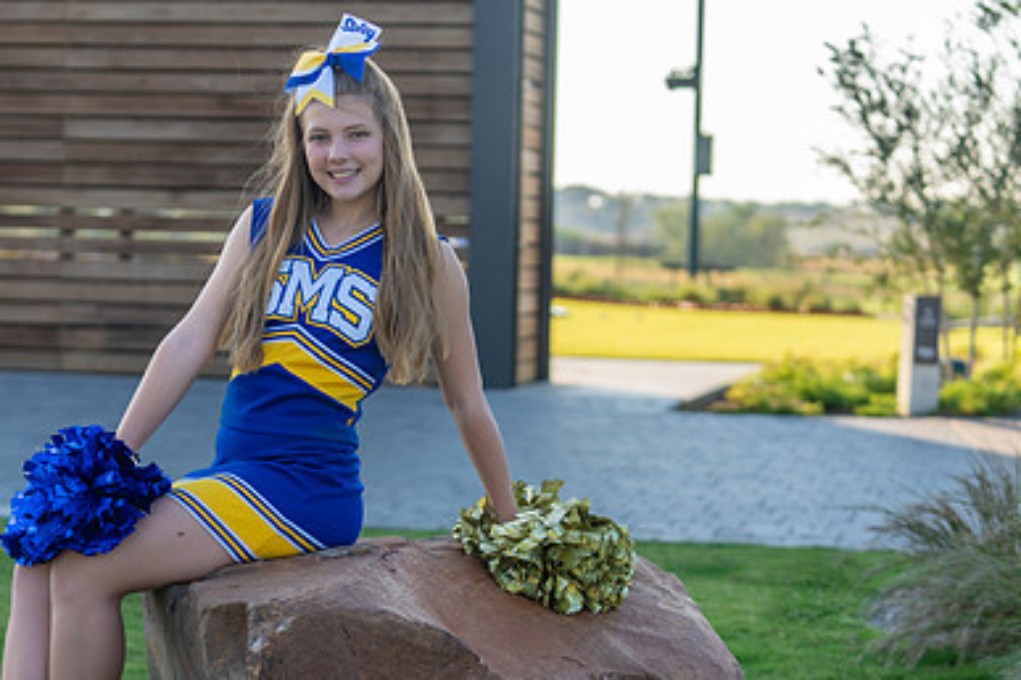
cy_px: 399
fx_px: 3006
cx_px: 319
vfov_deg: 12.9
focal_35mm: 106
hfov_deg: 19.2
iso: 100
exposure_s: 1/400
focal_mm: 70
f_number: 3.2
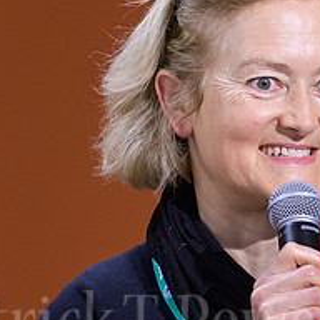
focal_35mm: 769
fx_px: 8043
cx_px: 288
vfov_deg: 2.3
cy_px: 216
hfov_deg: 2.3
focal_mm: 280
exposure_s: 1/320
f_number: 4
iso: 4000
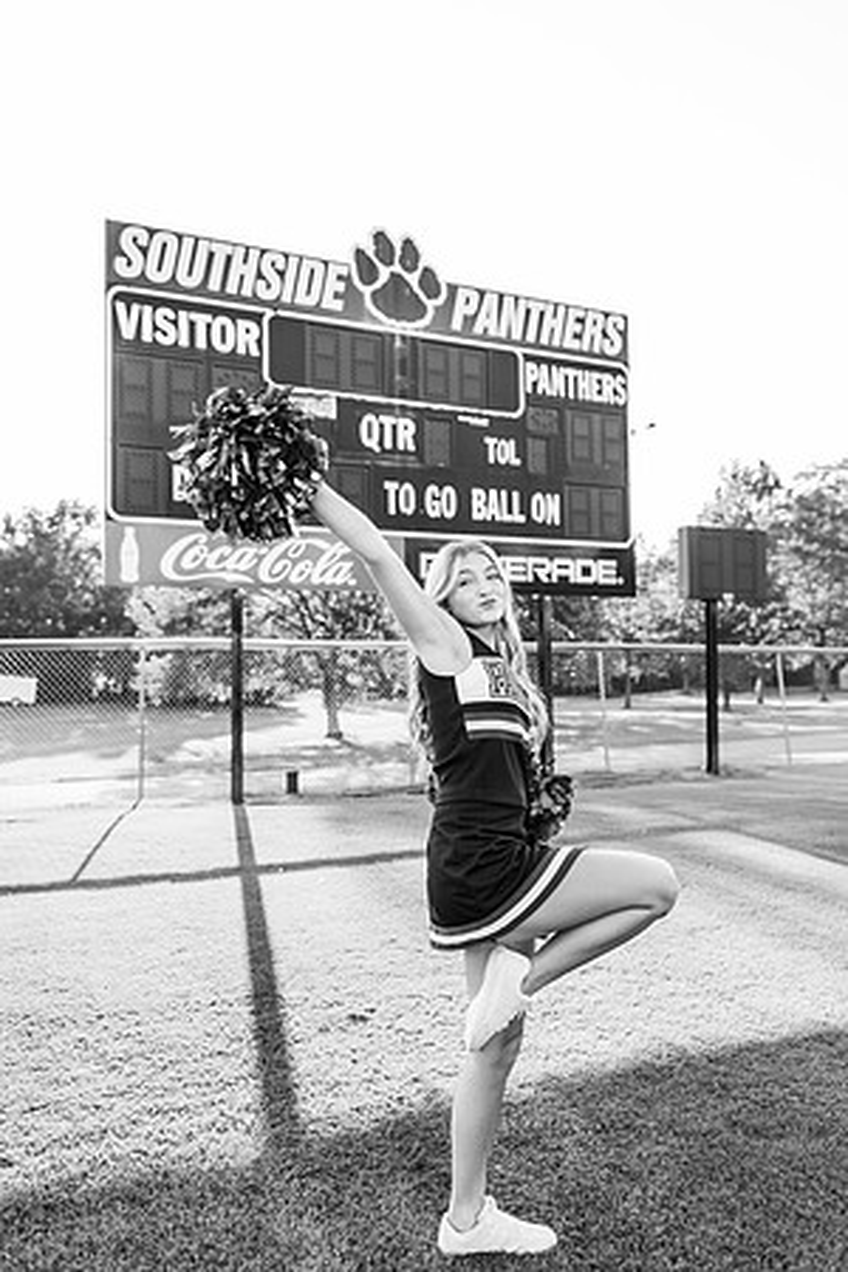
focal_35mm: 24
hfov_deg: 53.1
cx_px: 424
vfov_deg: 73.7
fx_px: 848
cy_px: 636
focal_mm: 24
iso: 200
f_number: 2.8
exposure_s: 1/640
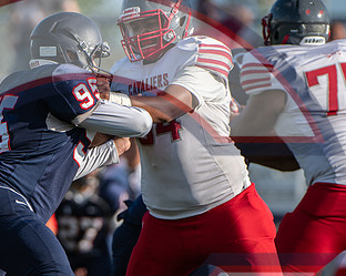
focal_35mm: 858
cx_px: 79
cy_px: 195
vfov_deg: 1.8
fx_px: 8778
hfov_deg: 2.3
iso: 80
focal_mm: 350
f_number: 4
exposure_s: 1/1000
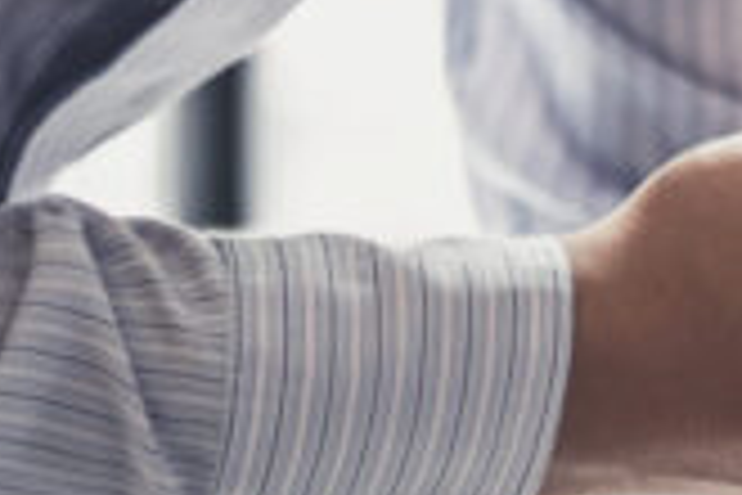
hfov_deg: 8.0
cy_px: 594
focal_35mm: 247
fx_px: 5091
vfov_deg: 5.5
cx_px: 1439
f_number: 2
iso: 640
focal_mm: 35
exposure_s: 1/80
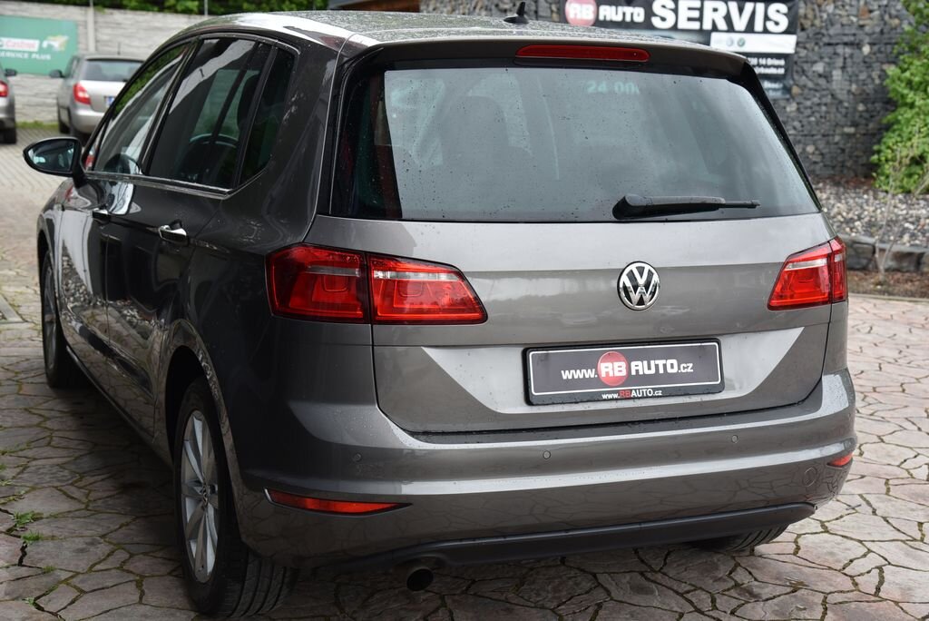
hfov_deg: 38.2
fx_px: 1343
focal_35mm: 52
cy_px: 310
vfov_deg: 26.0
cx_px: 464
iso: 500
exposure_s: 1/125
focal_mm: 52
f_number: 5.6
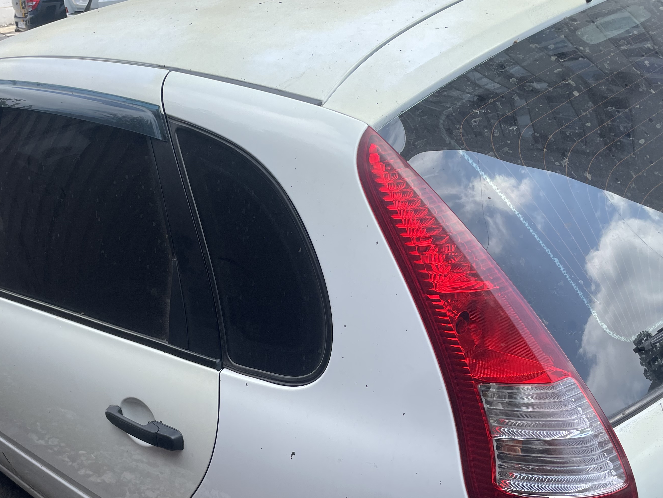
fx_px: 766
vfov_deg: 35.5
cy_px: 340
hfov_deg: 46.2
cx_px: 232
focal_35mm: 40
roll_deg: +6.4
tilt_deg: -28.0
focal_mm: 4.2
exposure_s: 1/1261
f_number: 1.6
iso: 32
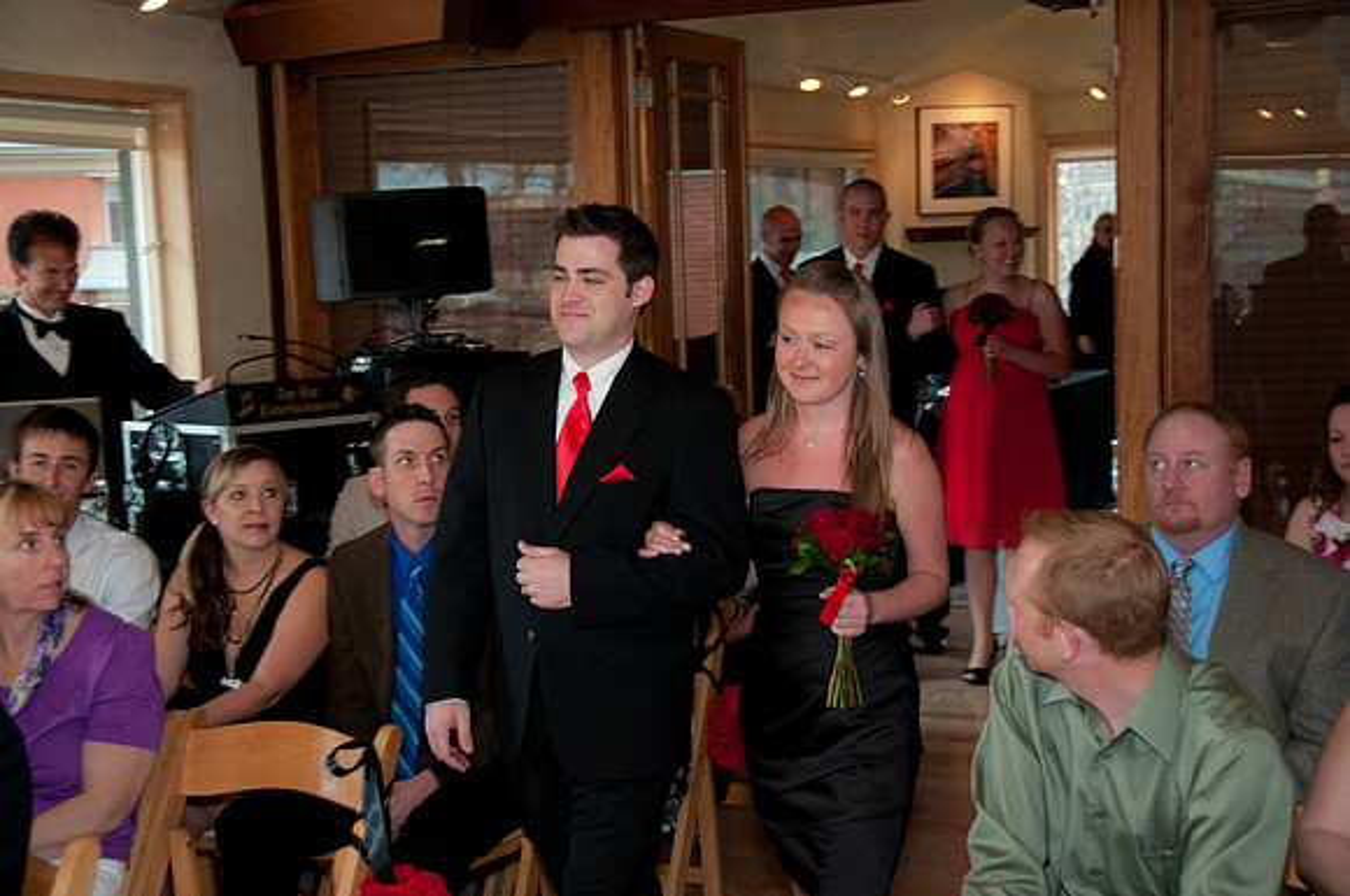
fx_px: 2247
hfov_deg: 33.4
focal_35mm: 60
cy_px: 448
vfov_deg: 22.6
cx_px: 675
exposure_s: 1/60
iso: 400
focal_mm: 40
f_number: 4.5
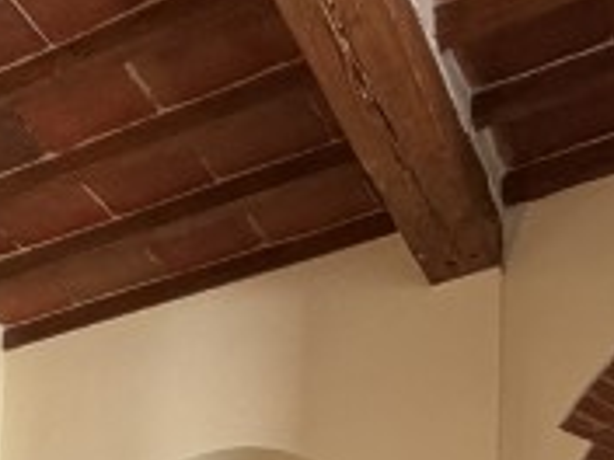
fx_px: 1206
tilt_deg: +3.9
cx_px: -37
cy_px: 868
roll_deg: -2.6
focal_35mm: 68
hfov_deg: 26.6
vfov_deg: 17.1
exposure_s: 1/100
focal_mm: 2.22
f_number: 2.2
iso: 250
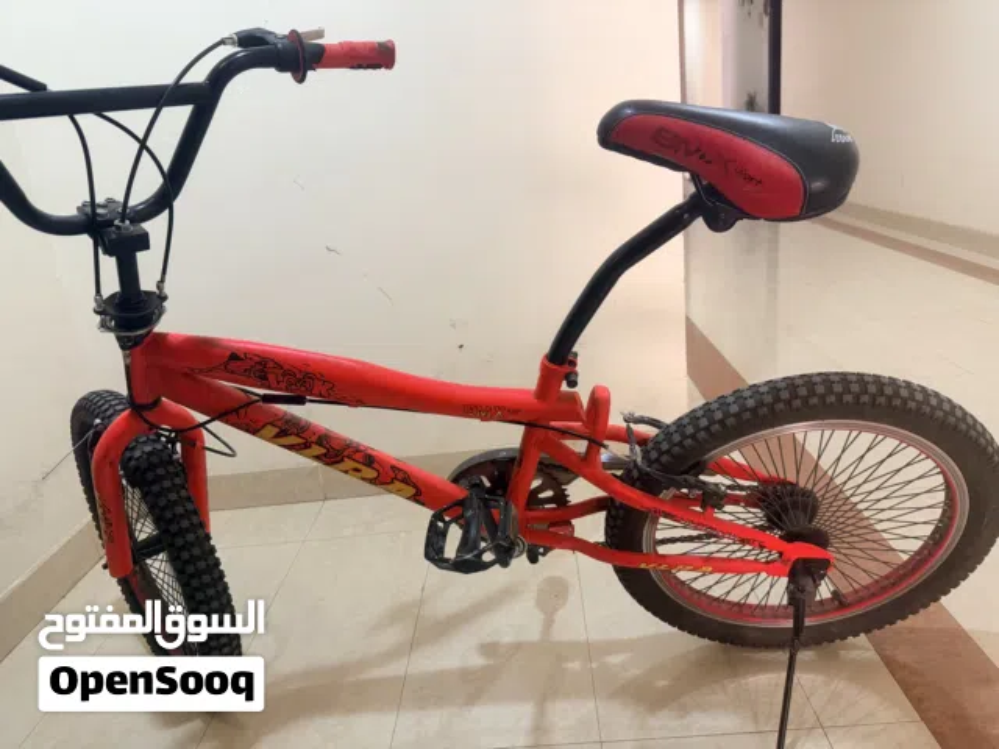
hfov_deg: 71.6
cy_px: 374
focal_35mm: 24
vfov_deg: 56.8
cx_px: 500
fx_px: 693
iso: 640
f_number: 1.78
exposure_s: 1/50
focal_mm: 6.76
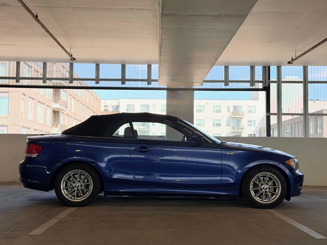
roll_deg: -0.2
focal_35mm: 48
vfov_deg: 30.3
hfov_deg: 39.7
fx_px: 453
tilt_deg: +4.1
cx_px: 164
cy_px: 122
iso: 80
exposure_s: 1/1543
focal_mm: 6.76
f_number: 1.78
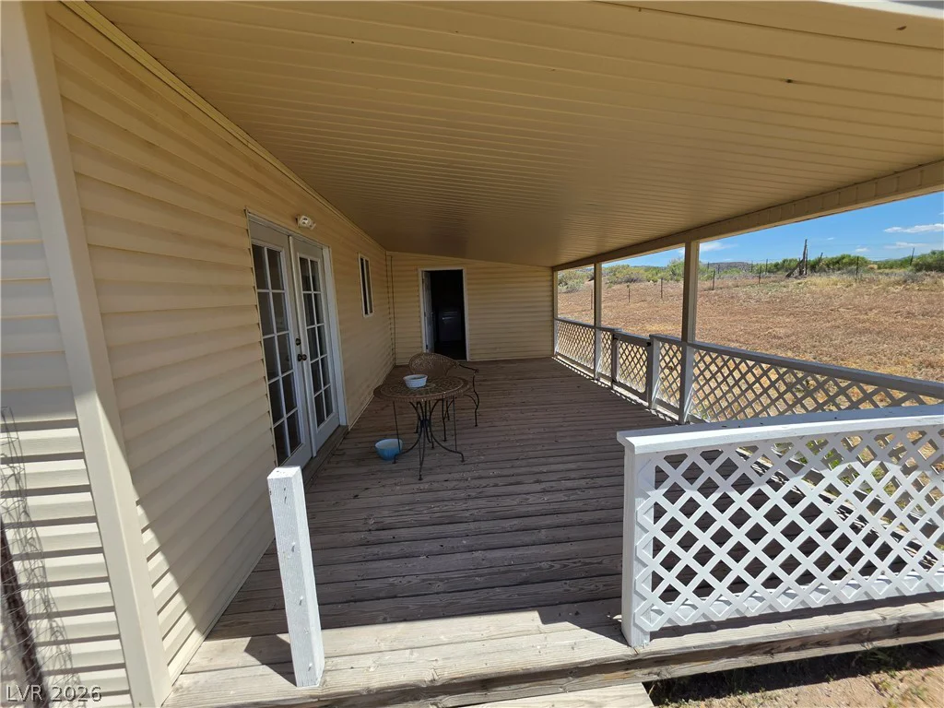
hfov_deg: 106.2
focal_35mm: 13
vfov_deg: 89.9
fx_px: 355
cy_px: 354
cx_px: 472
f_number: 1.9
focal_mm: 2.2
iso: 32
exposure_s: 1/2000
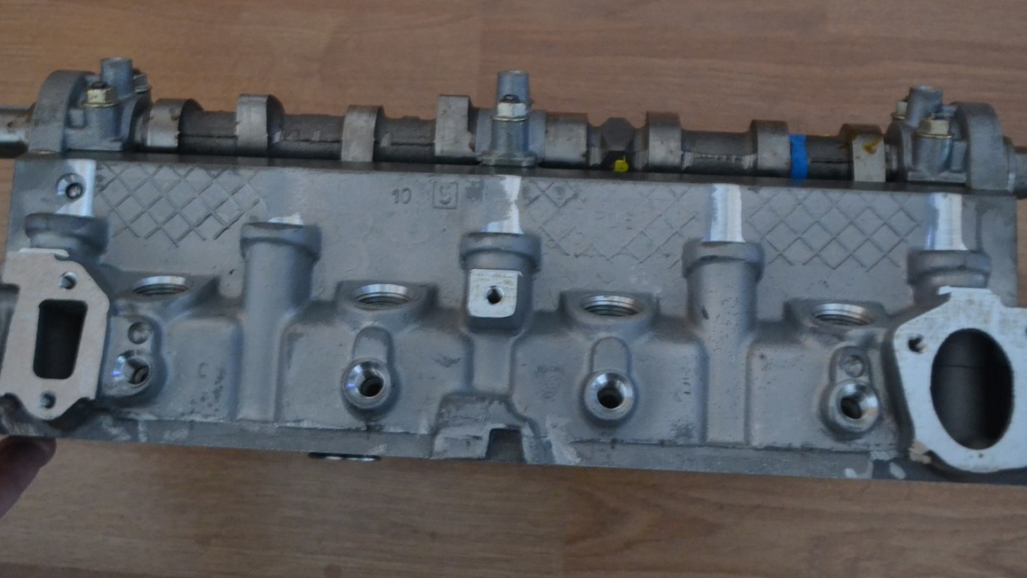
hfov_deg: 46.4
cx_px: 518
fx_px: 1198
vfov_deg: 27.1
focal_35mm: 44
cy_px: 255
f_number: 4
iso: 3200
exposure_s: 1/13
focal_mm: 24
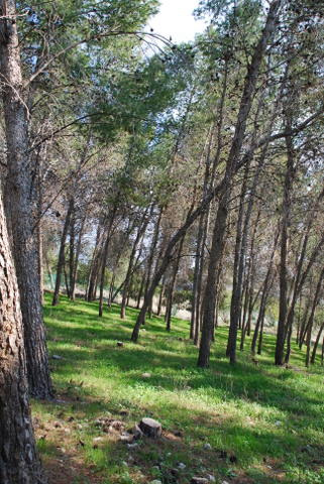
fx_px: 445
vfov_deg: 57.2
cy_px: 242
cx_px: 162
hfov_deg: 40.0
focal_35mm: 33
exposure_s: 1/100
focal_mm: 22
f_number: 9
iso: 200
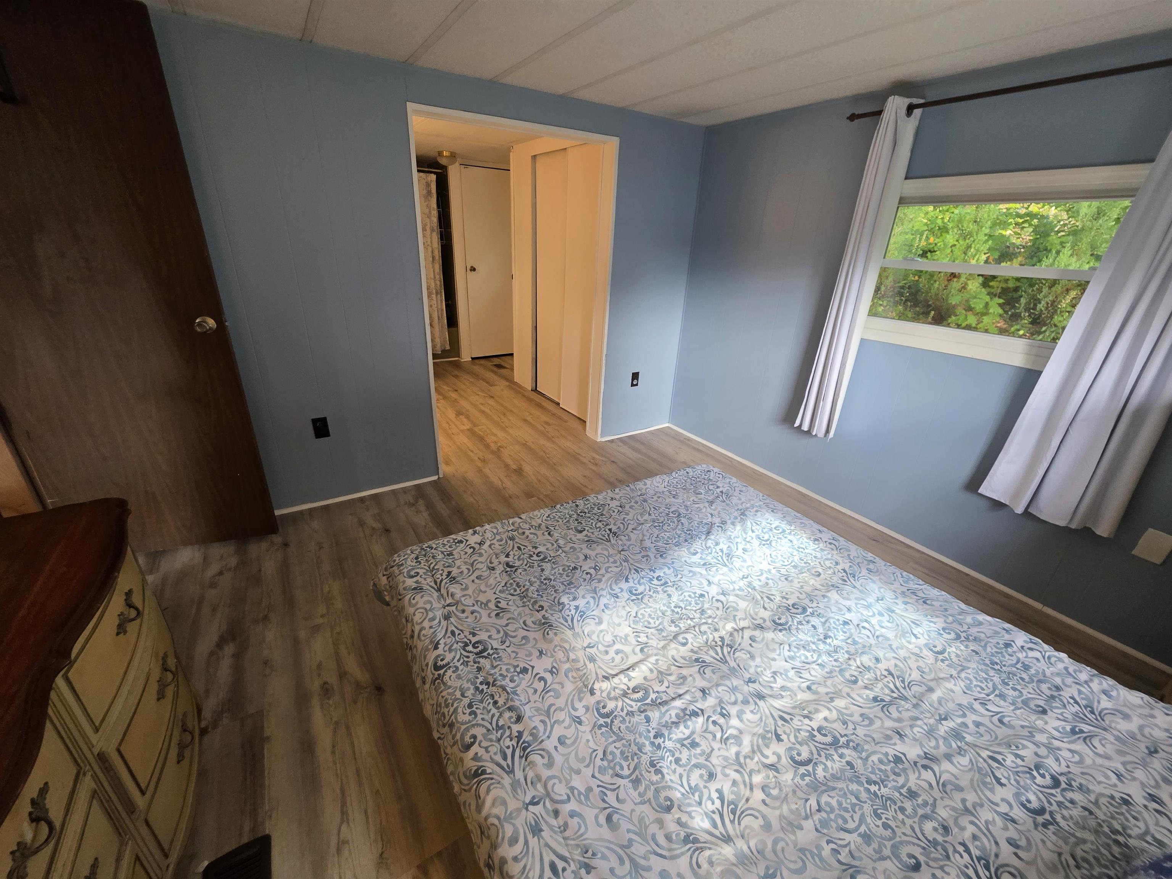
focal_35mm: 13
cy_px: 440
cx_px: 586
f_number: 1.9
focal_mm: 2.2
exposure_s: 1/120
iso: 200
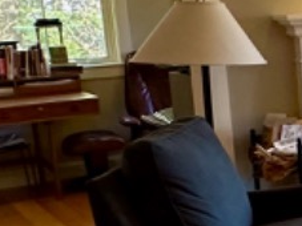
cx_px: 627
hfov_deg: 16.2
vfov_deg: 16.6
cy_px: 98
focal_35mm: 89
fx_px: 776
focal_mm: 2.22
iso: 200
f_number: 2.2
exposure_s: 1/60
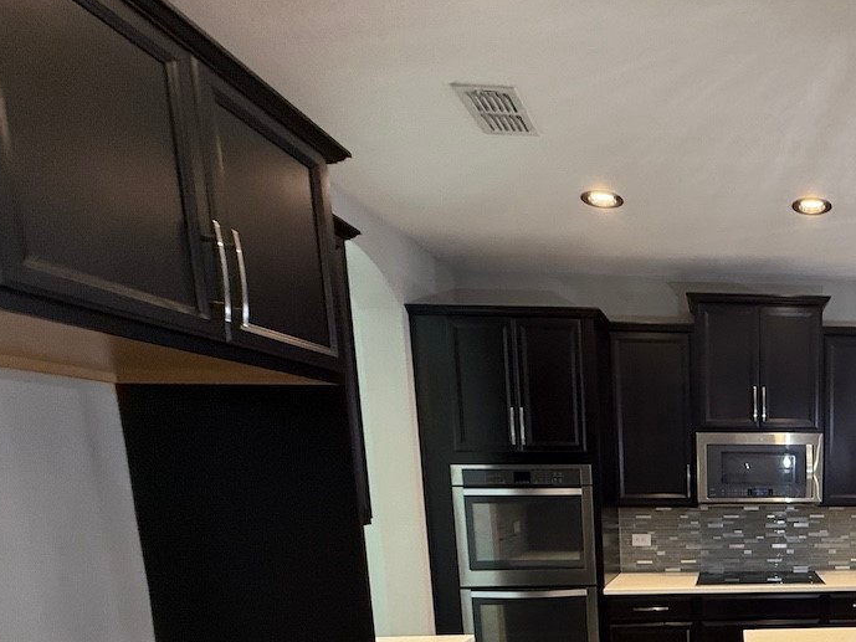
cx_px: 786
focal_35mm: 26
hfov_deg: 56.9
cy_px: 572
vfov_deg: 47.9
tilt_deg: -8.2
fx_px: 643
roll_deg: +0.8
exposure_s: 1/60
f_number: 2.2
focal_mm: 2.22
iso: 320
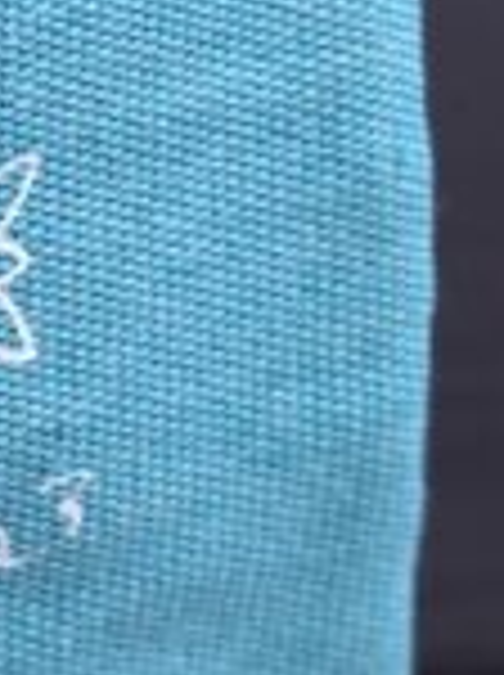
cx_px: -729
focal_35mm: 123
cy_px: -392
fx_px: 2395
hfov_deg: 10.3
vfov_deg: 14.7
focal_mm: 5.54
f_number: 1.8
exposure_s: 1/100
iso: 100
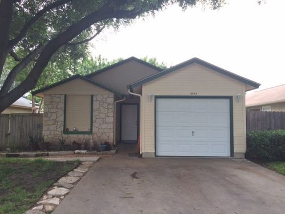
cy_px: 107
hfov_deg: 61.7
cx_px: 142
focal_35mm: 29
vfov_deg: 48.2
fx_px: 239
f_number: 2.2
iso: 50
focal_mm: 4.15
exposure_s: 1/120
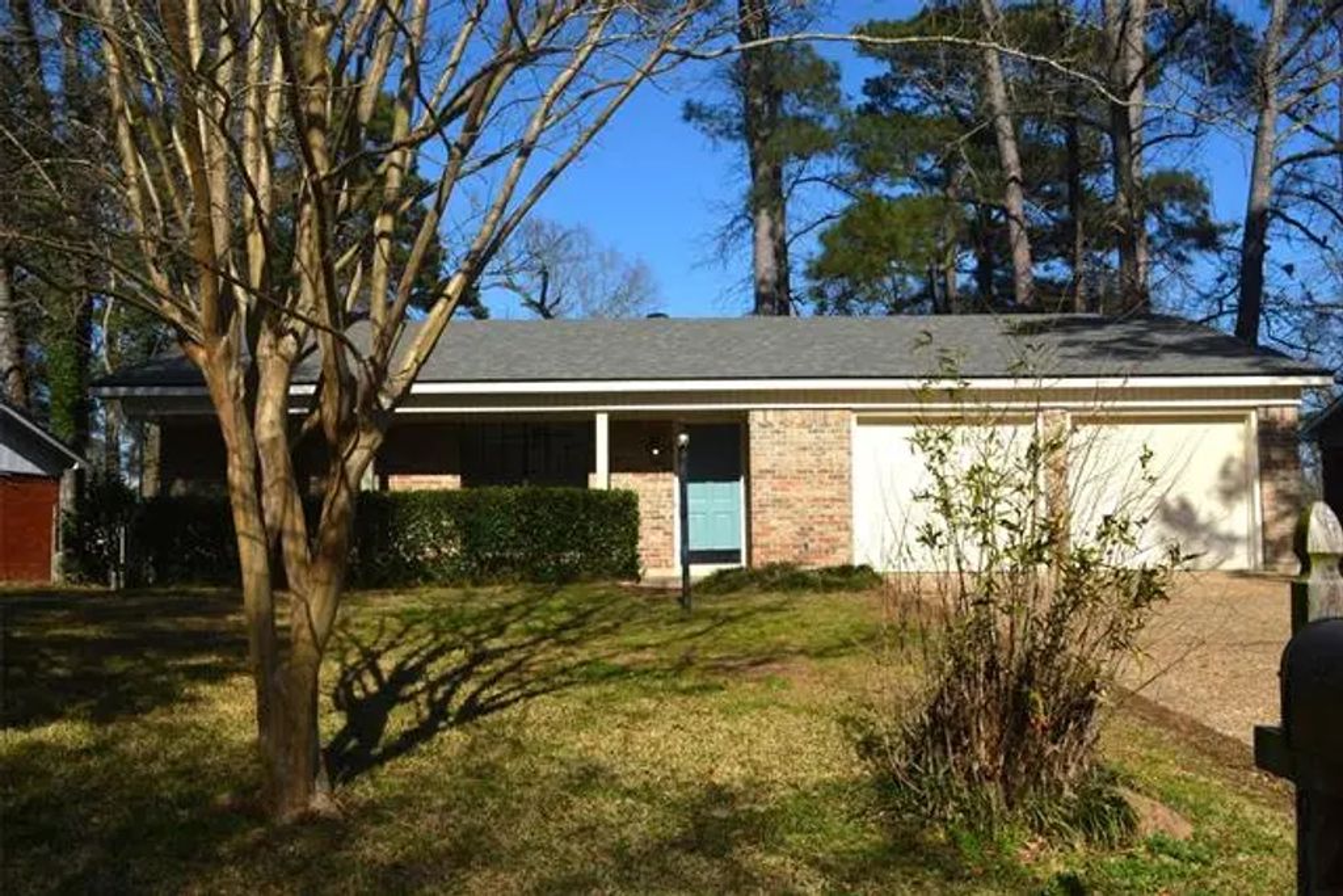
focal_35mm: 24
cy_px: 448
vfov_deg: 53.1
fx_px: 895
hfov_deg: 73.7
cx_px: 672
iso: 100
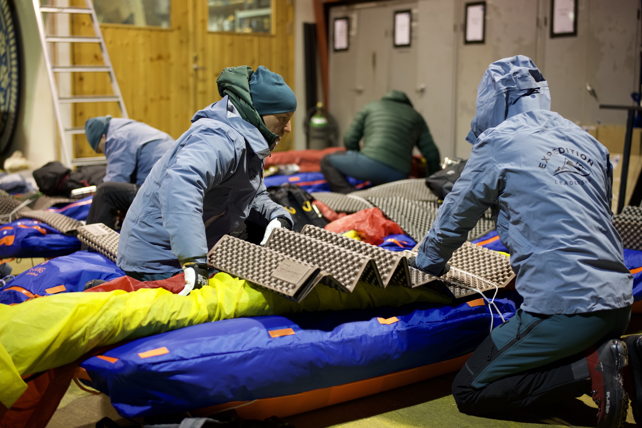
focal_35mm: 50
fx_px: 892
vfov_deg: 27.0
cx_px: 321
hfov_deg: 39.6
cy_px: 214
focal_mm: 50
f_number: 1.6
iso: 1250
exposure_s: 1/200
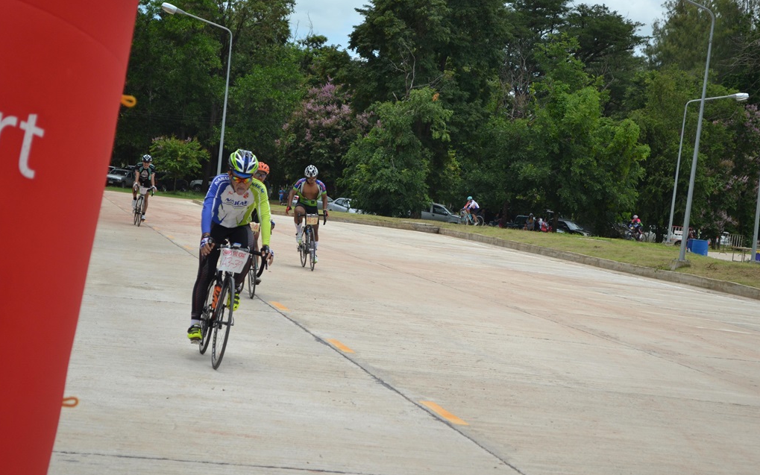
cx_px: 380
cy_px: 228
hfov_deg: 24.5
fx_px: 1751
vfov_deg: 15.5
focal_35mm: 85
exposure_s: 1/1600
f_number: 5.6
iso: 400
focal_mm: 55
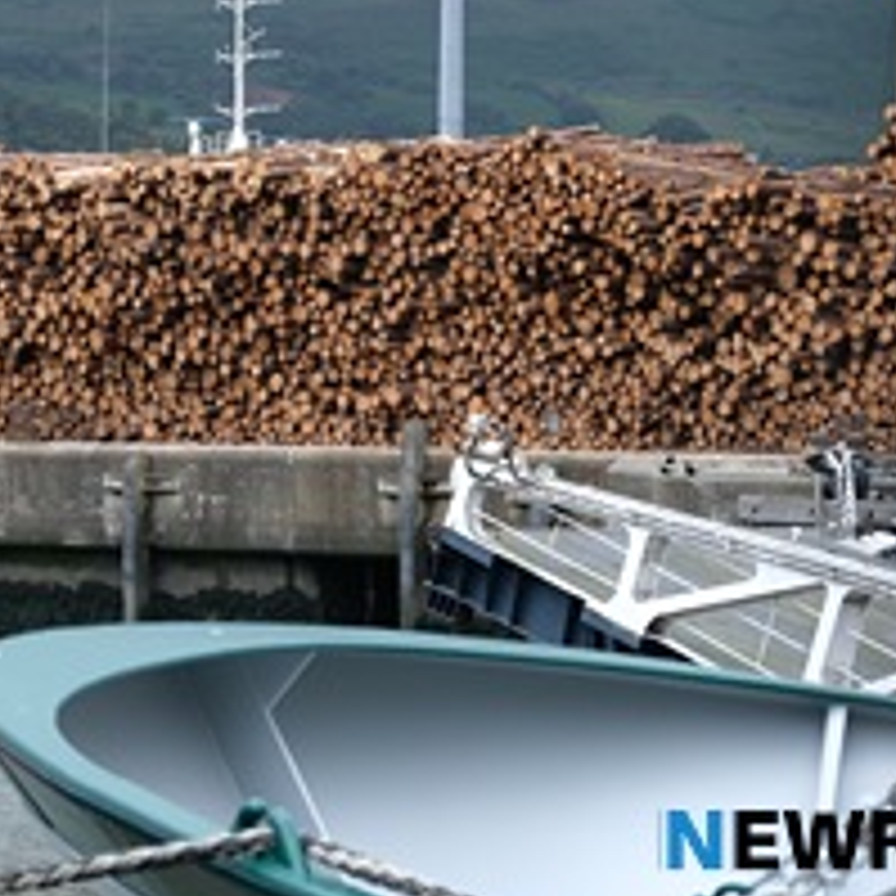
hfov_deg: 7.1
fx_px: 7116
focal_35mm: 243
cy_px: 45
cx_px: -180
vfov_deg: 7.2
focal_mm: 63.4
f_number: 4
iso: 400
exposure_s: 1/1300
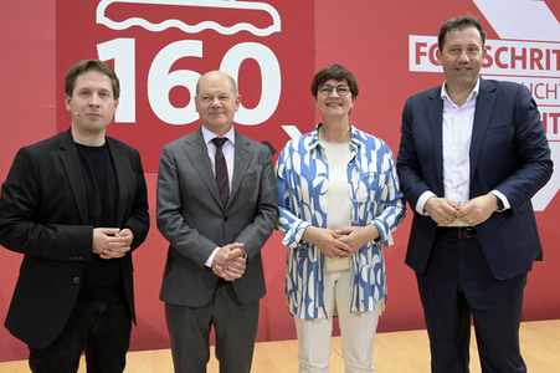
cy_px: 186
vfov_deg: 37.8
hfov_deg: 54.5
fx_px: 544
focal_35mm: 35
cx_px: 280
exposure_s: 1/400
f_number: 8
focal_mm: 35
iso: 3200
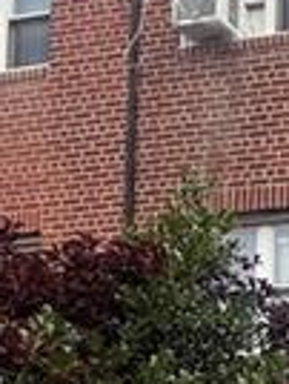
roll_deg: -0.7
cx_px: 638
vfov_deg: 21.1
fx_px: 888
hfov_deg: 14.2
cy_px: 553
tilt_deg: +3.6
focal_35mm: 80
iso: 50
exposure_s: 1/228
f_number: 2.2
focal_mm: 2.22
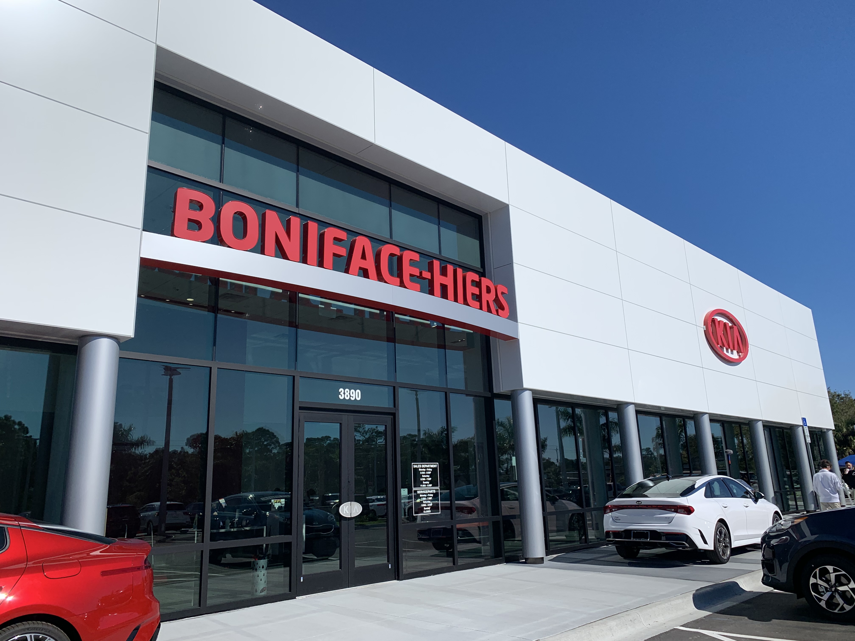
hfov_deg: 67.3
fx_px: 642
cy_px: 320
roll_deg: +1.6
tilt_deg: +13.7
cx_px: 428
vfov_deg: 53.1
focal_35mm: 26
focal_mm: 4.25
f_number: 1.8
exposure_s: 1/6061
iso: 25
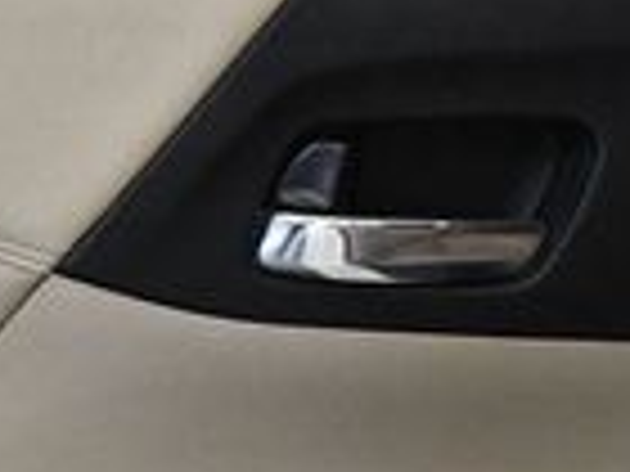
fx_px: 3513
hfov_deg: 10.0
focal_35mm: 193
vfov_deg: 7.6
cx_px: -216
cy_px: 665
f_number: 3.8
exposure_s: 1/125
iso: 2200
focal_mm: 22
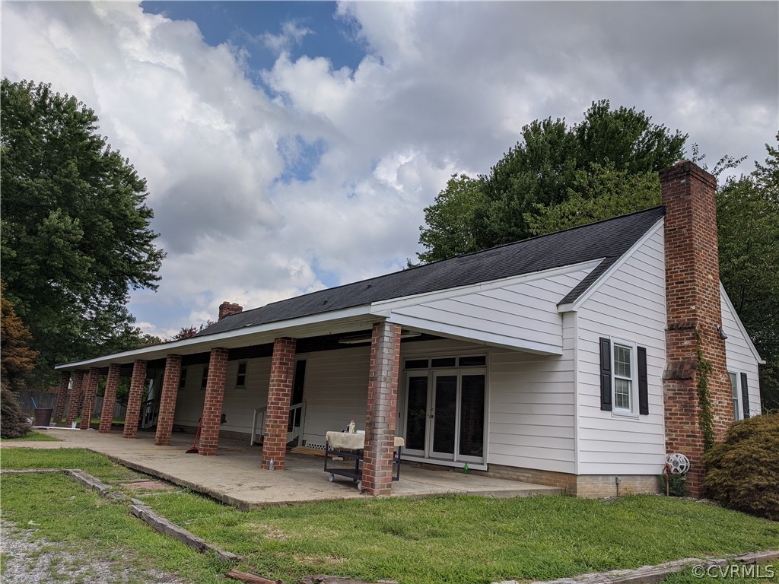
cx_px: 390
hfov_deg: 67.3
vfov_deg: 53.1
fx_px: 585
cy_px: 292
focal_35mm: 26
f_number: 2
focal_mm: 4.67
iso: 48
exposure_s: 1/3205
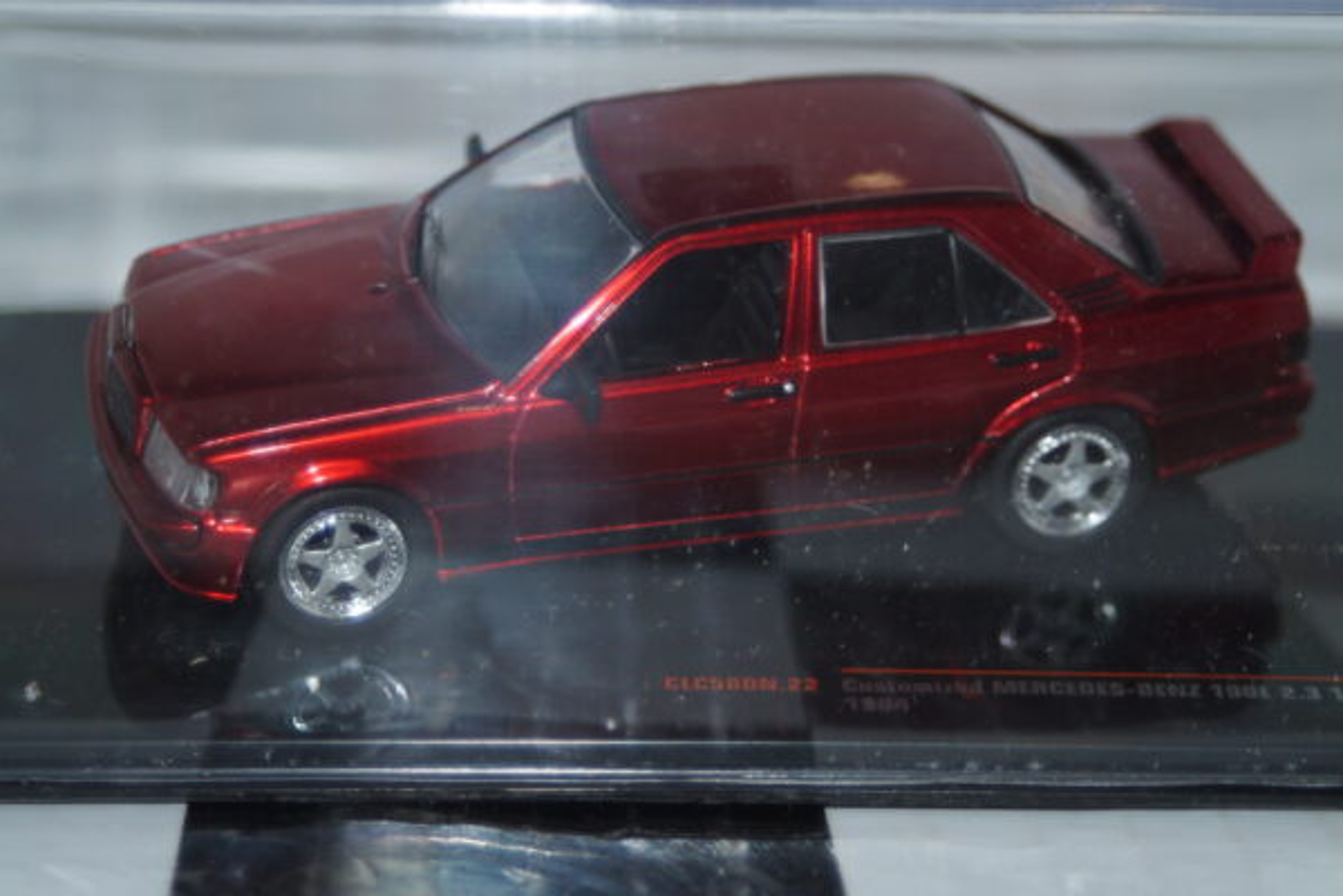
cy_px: 448
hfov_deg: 19.5
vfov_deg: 13.0
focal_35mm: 105
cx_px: 672
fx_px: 3917
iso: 200
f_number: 5.6
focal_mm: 70
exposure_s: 1/60
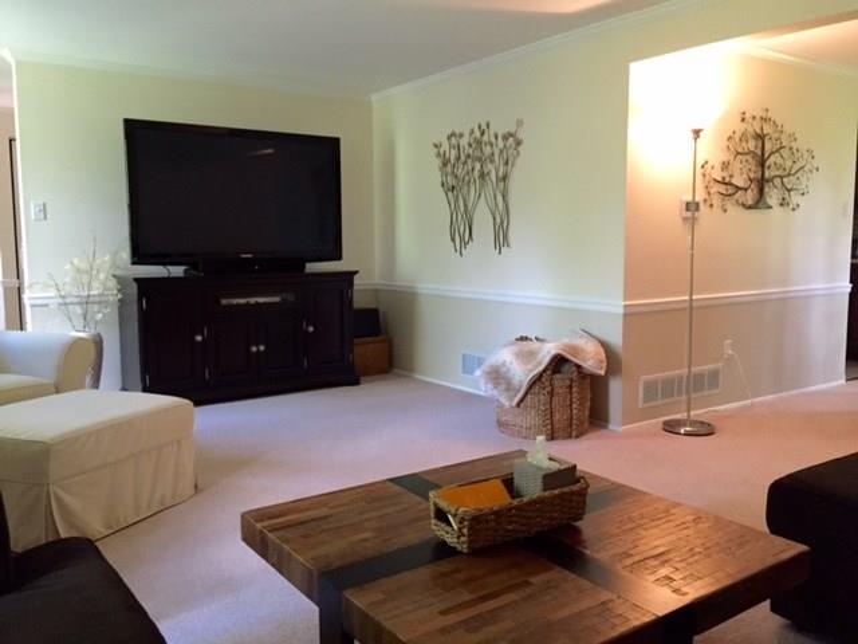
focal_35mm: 29
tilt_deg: -6.0
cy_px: 322
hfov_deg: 61.7
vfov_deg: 48.2
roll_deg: -0.7
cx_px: 429
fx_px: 719
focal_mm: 4.15
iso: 250
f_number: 2.2
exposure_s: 1/30
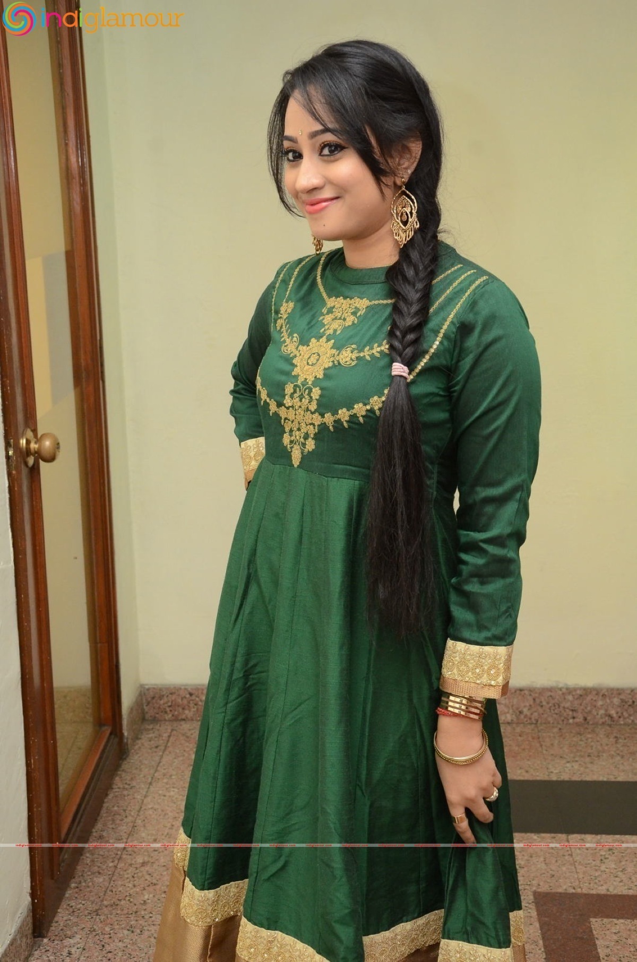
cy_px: 481
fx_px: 1520
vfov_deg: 35.1
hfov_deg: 23.7
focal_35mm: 57
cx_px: 318
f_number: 5.6
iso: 2000
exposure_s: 1/125
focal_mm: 38
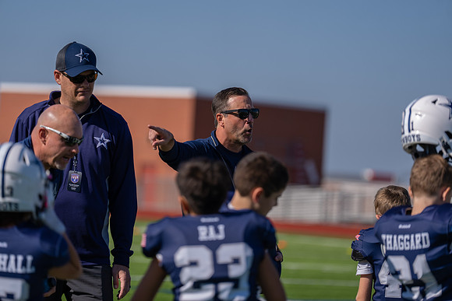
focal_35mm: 182
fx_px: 2286
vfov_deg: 7.5
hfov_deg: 11.3
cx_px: 226
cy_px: 150
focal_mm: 182
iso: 100
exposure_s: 1/2000
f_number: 2.8
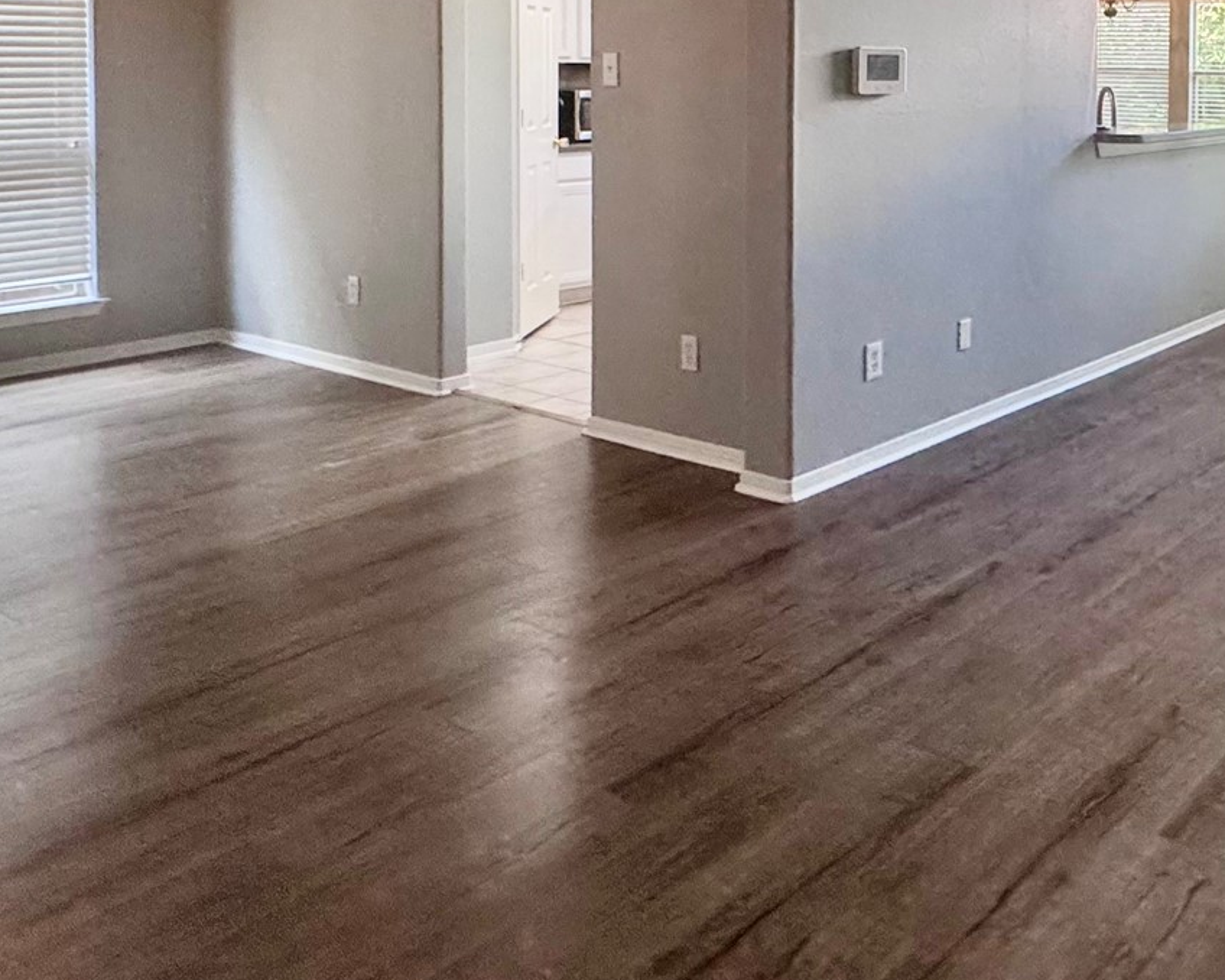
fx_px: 1196
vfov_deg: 41.1
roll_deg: -0.2
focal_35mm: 33
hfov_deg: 46.9
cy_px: 100
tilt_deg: -1.4
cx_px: 1174
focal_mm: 2.22
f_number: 2.2
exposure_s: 1/120
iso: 250
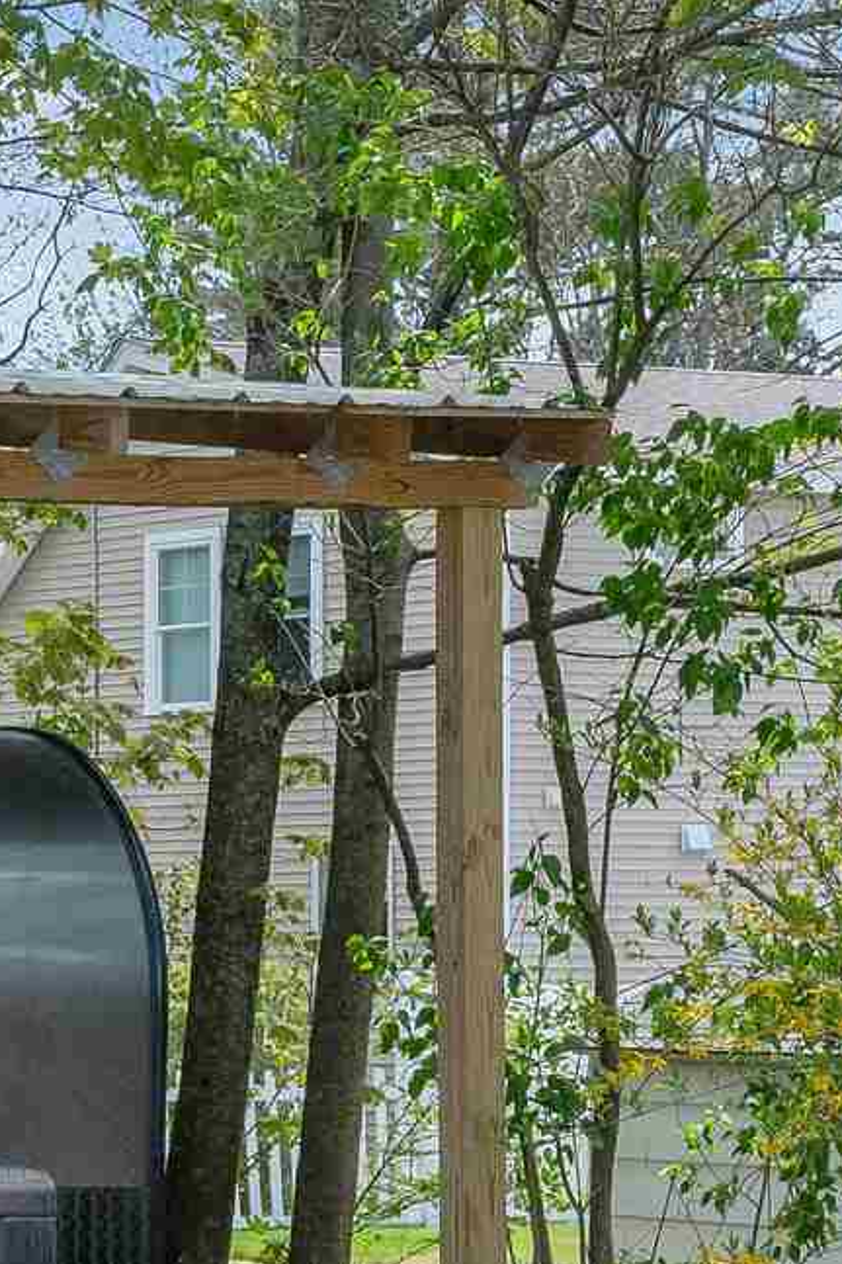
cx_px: -881
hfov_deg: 8.5
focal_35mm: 152
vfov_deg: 13.4
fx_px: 5335
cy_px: 1060
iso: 800
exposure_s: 1/2000
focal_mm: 32
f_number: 8
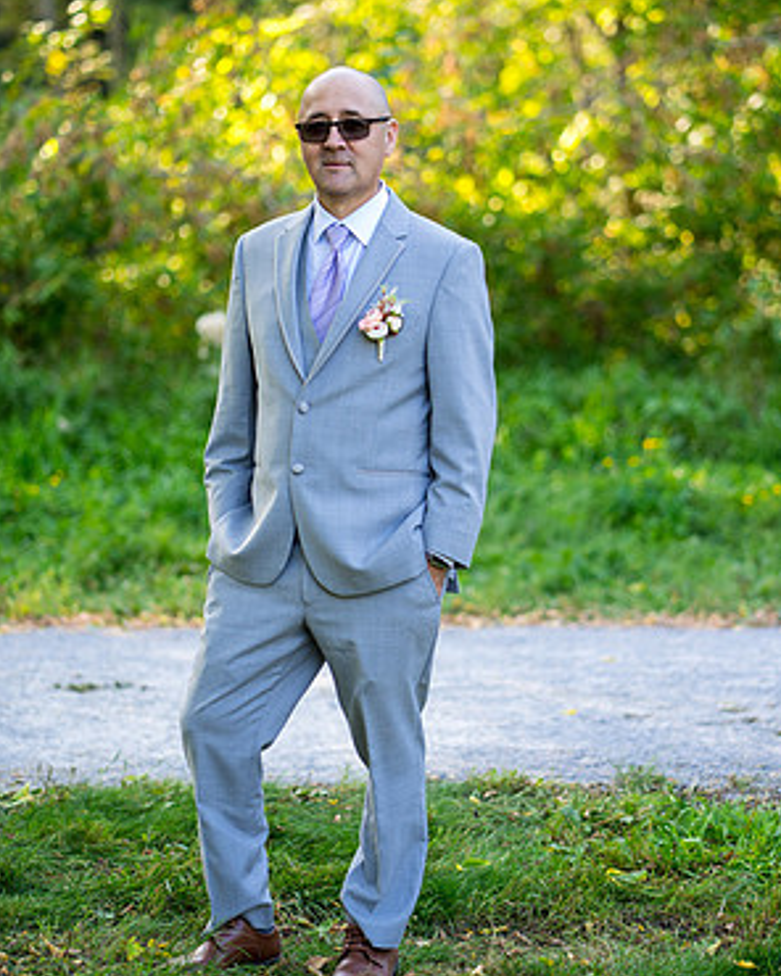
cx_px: 393
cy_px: 451
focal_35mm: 97
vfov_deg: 19.8
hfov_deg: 15.9
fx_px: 2803
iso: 250
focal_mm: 85
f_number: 2.2
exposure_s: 1/400
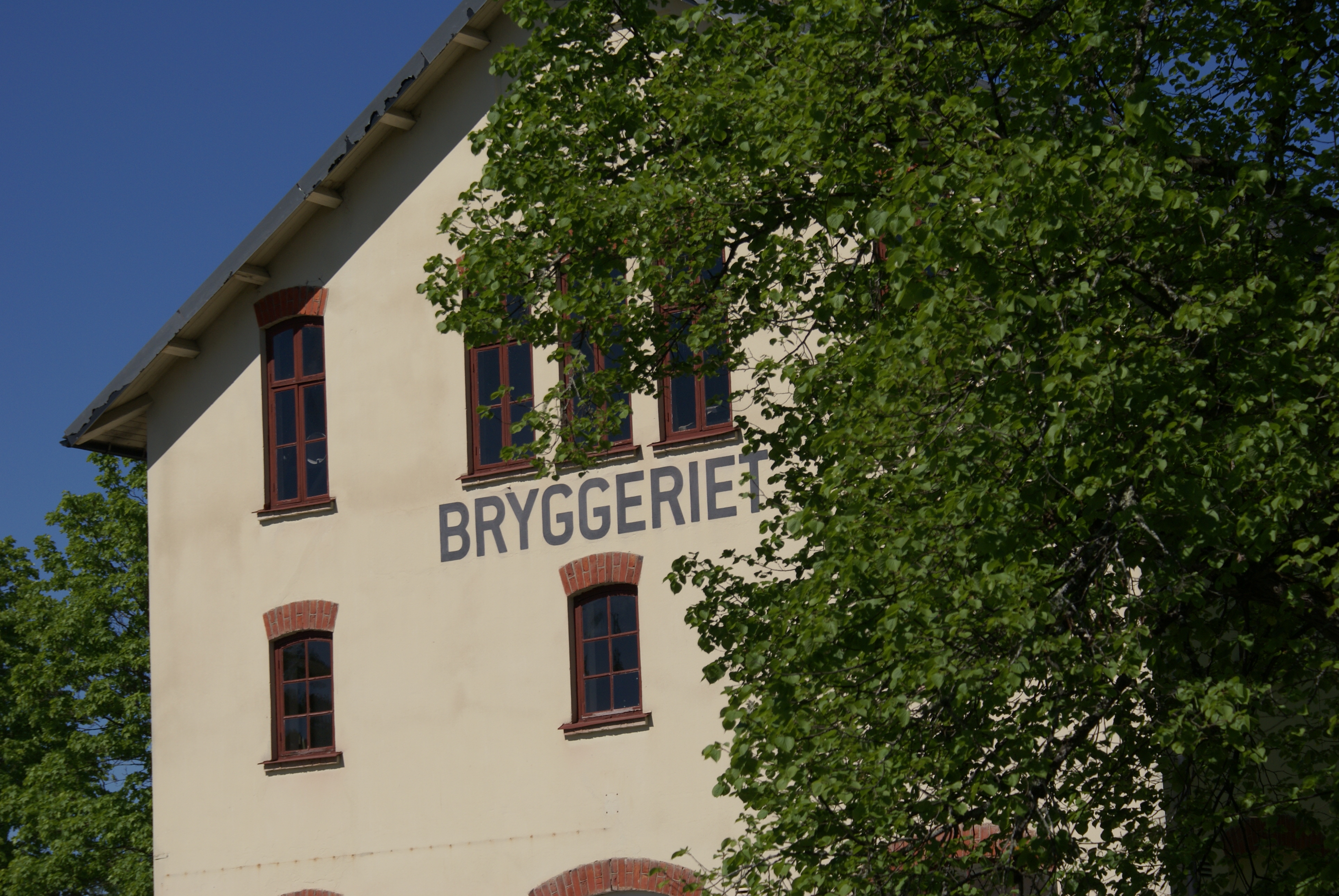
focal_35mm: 105
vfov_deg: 13.1
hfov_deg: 19.4
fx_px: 3910
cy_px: 448
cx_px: 670
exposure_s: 1/800
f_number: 7.1
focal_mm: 70
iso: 100
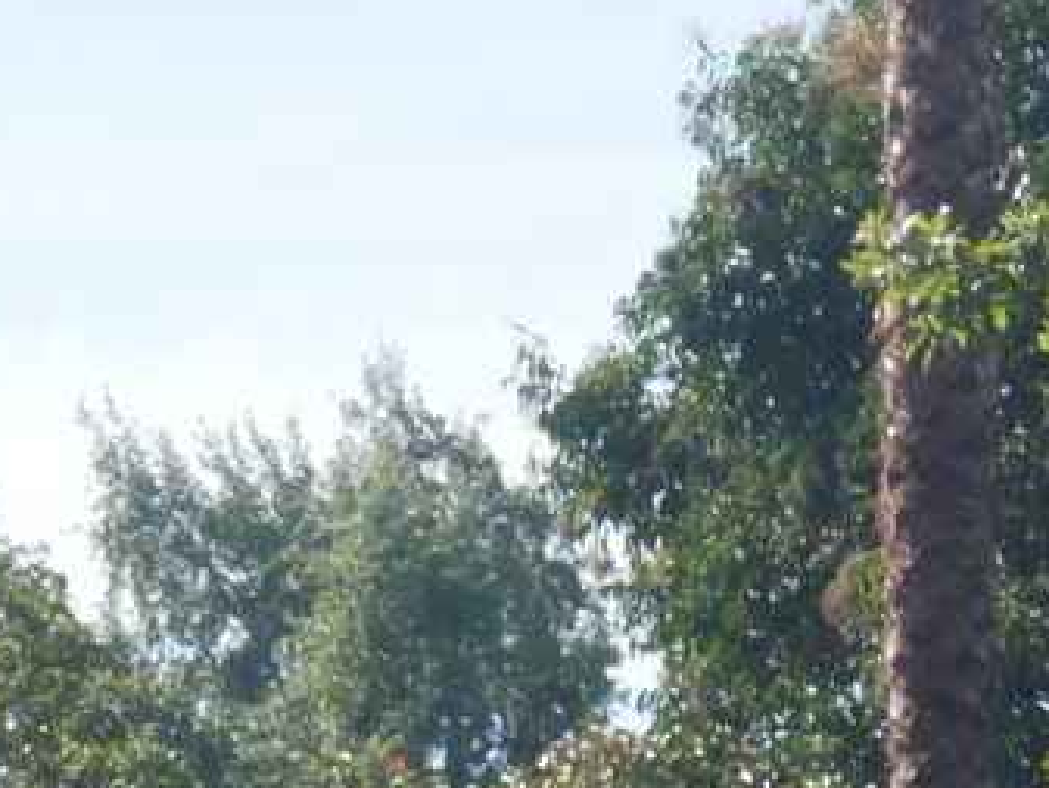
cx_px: -1136
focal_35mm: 478
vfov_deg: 3.1
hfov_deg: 4.1
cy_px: 2087
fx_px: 14490
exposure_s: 1/160
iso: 200
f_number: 10
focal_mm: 42
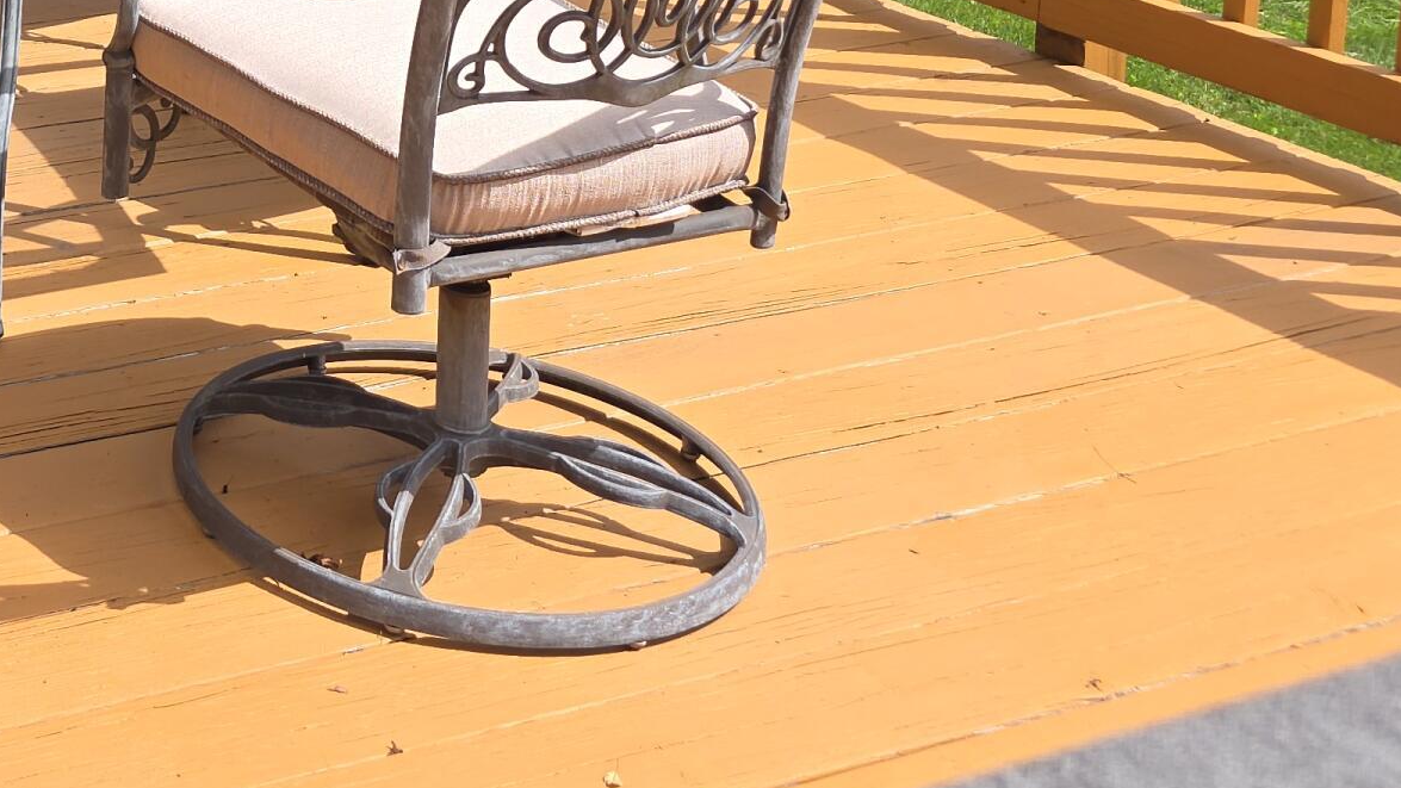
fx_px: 2378
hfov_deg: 28.7
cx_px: -260
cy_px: -485
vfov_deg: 16.6
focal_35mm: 64
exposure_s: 1/563
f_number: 1.7
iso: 12
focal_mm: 6.3
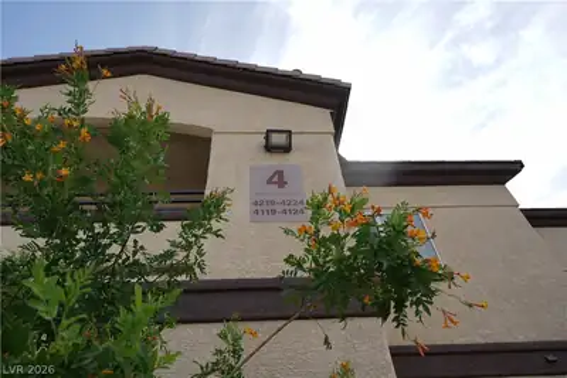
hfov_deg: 73.7
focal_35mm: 24
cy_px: 189
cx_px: 284
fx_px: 378
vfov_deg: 53.2
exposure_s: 1/125
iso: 50
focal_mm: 24
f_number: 7.1
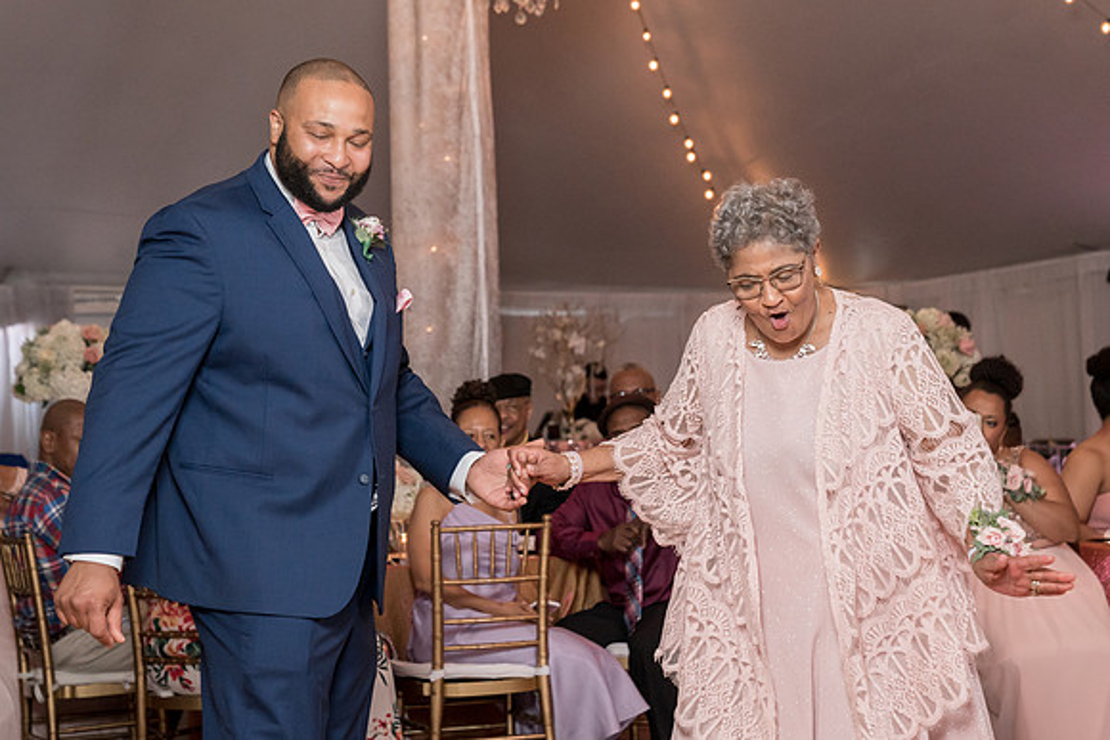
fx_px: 2579
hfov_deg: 24.3
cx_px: 619
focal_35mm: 84
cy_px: 370
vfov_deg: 16.3
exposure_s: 1/200
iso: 2000
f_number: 4
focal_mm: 59
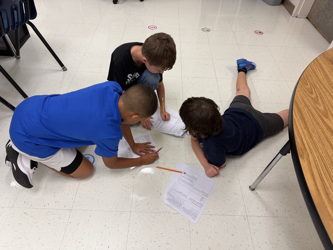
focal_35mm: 24
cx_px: 166
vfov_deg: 56.8
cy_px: 125
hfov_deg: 71.6
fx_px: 231
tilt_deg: -48.0
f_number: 1.78
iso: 125
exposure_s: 1/120
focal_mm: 6.76
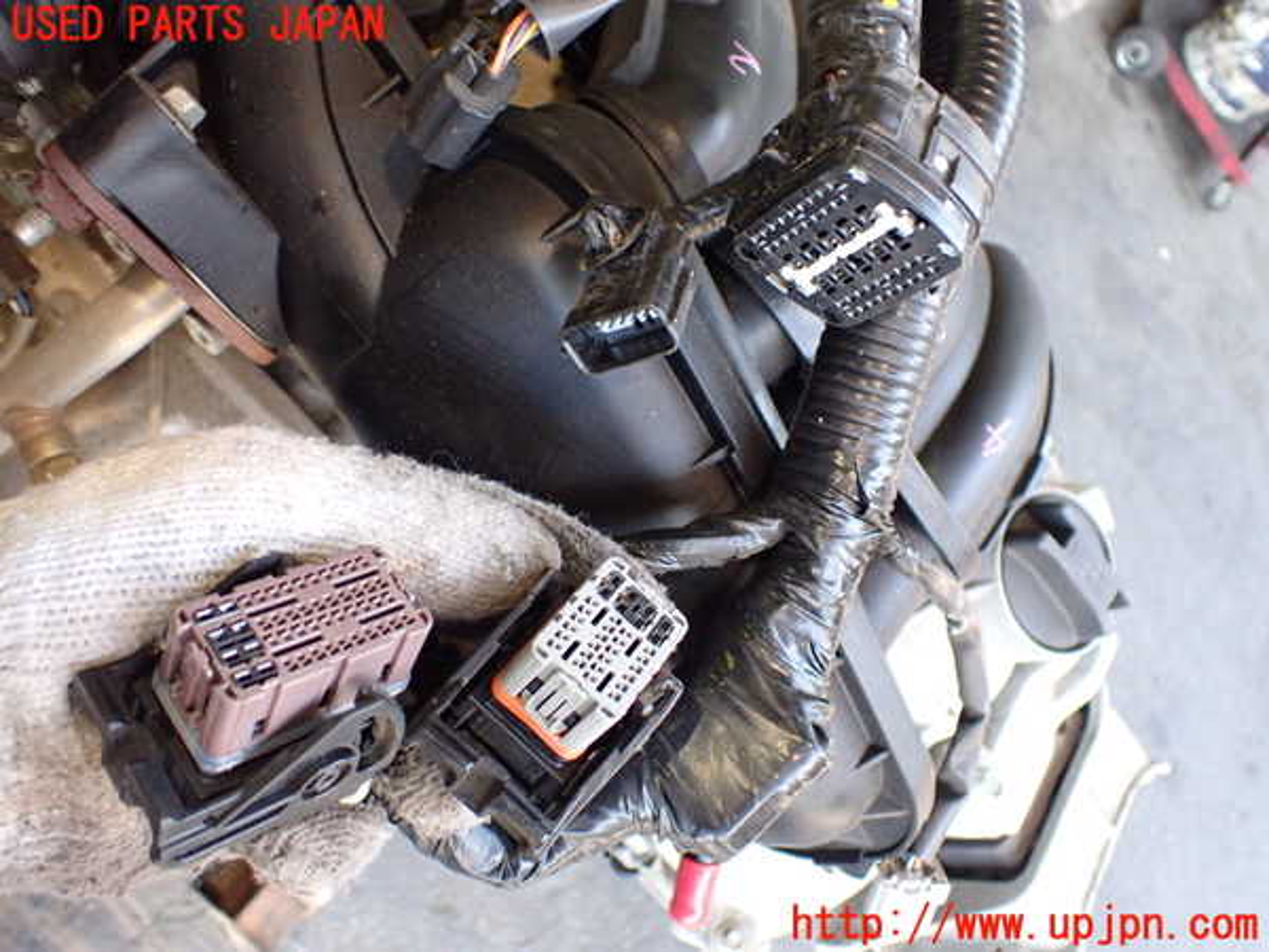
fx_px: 1100
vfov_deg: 46.8
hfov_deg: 60.0
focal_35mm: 30
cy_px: 476
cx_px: 634
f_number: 2.3
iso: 640
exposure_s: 1/125
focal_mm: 5.4
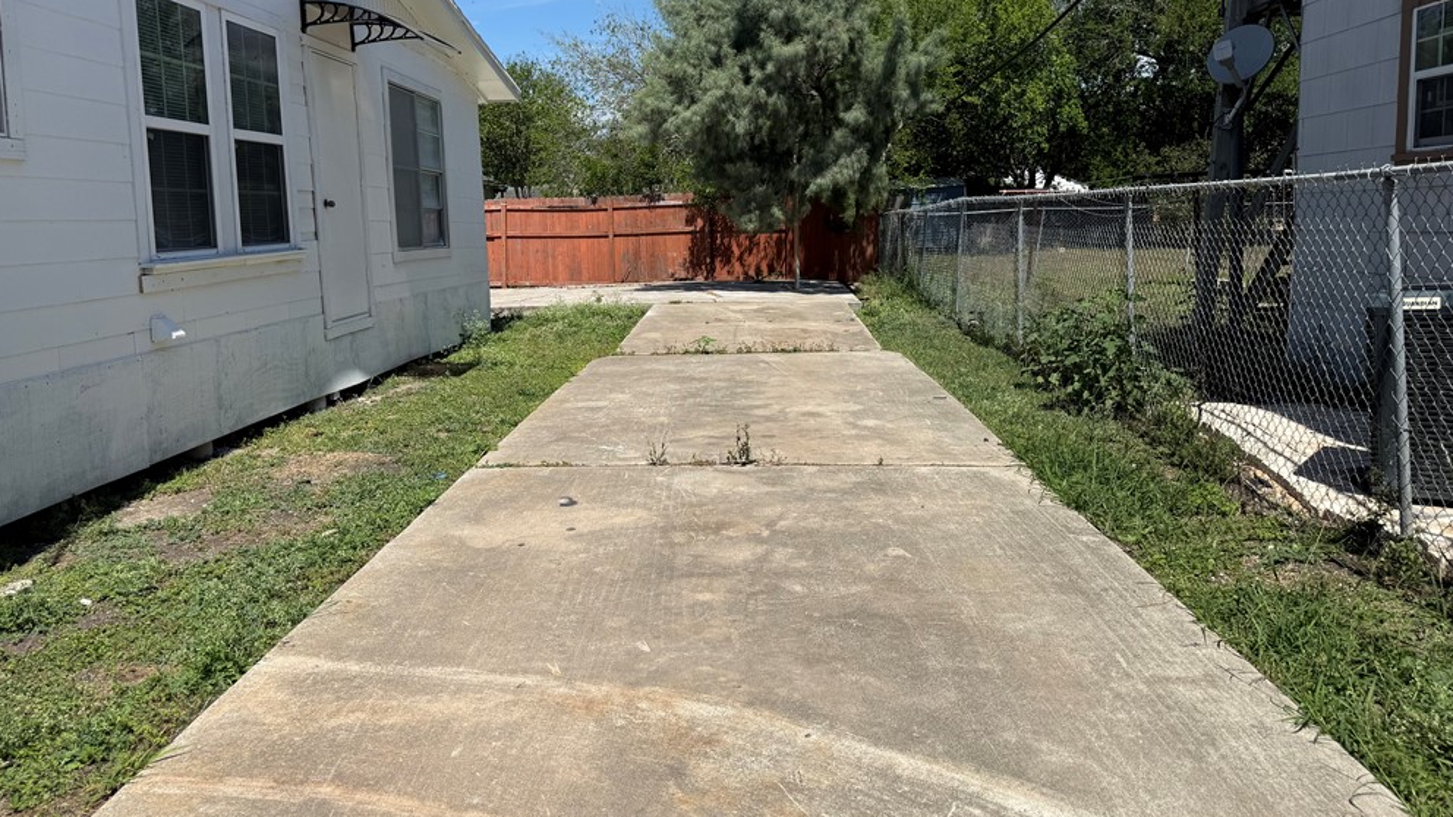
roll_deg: +1.2
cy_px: 319
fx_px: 1040
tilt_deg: -3.7
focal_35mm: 27
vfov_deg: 42.6
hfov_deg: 69.9
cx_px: 721
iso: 80
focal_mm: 6.76
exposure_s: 1/6173
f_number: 1.78
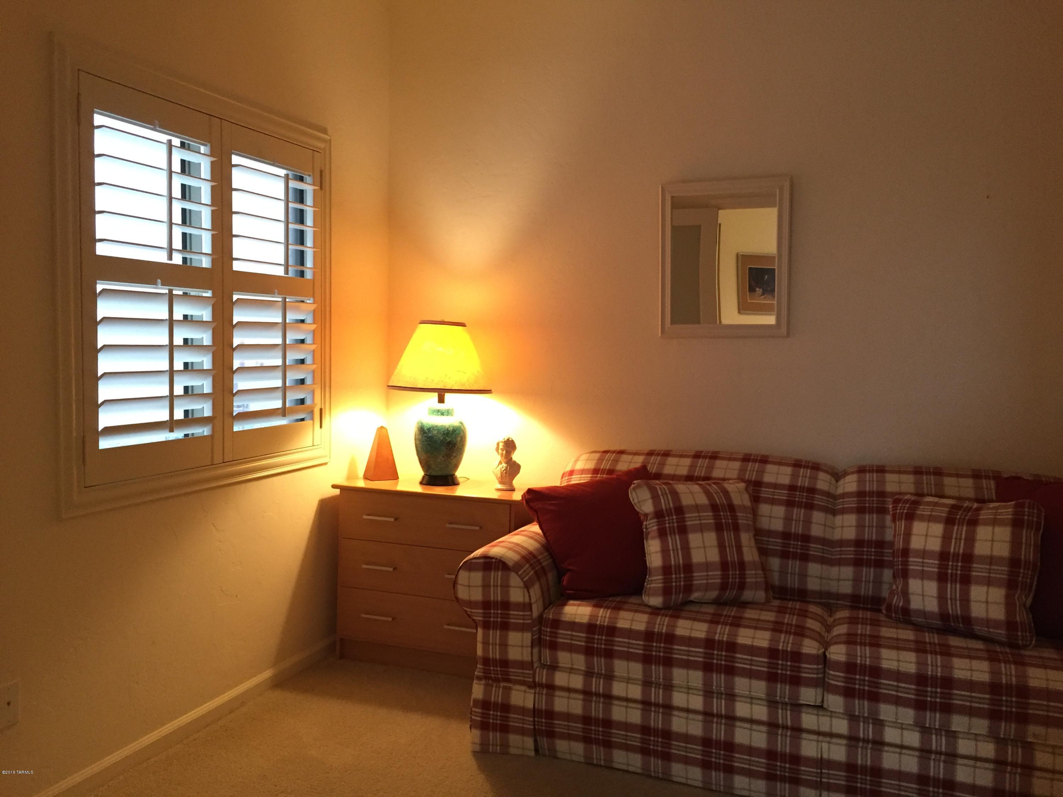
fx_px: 891
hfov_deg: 61.7
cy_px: 398
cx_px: 532
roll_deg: -1.6
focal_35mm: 29
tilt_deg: -4.2
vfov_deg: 48.2
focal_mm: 4.15
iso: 200
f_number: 2.2
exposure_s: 1/30
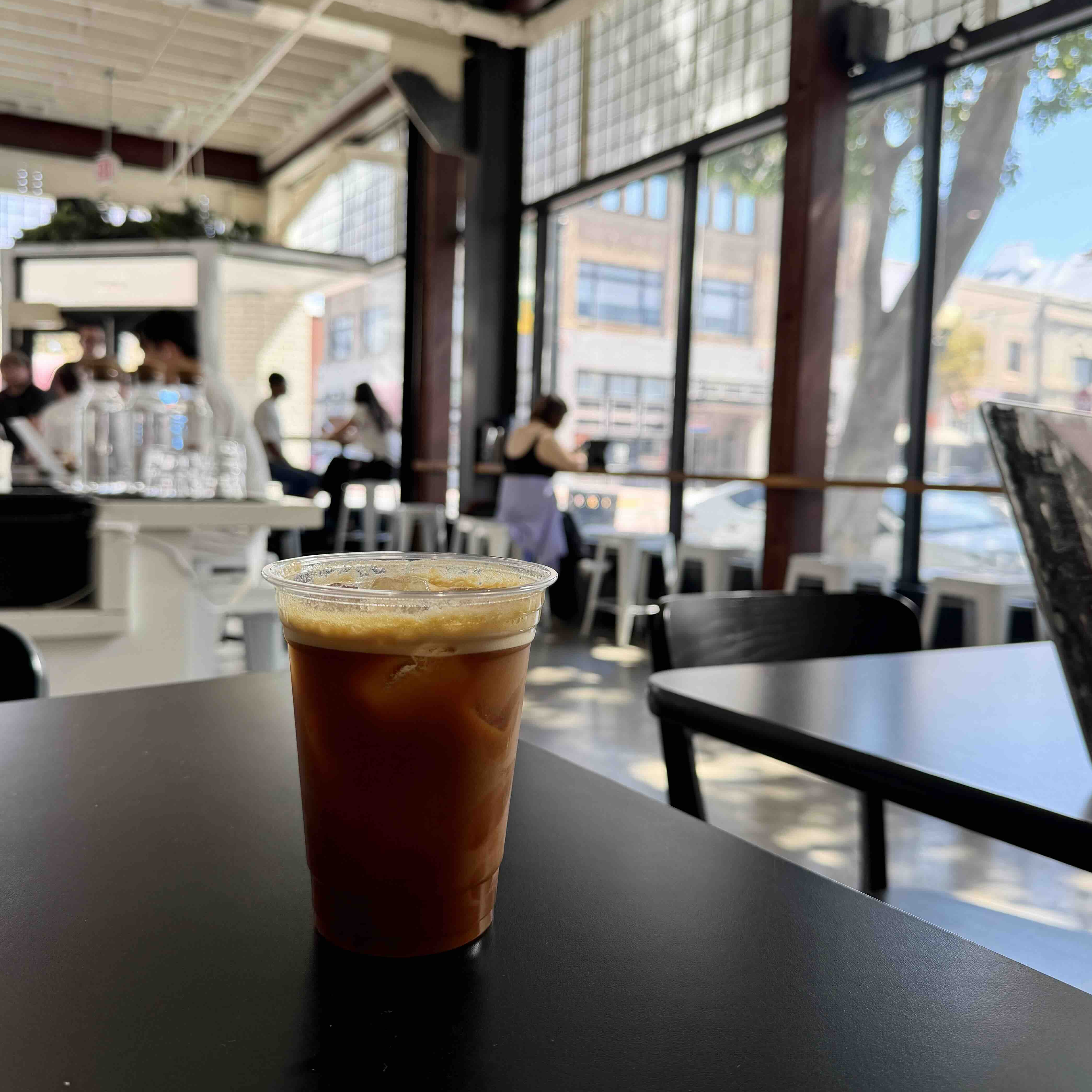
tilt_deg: -0.9
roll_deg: -1.8
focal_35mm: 29
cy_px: 538
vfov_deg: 55.6
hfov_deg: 55.6
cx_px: 547
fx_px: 1035
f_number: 1.78
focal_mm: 6.76
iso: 80
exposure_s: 1/284
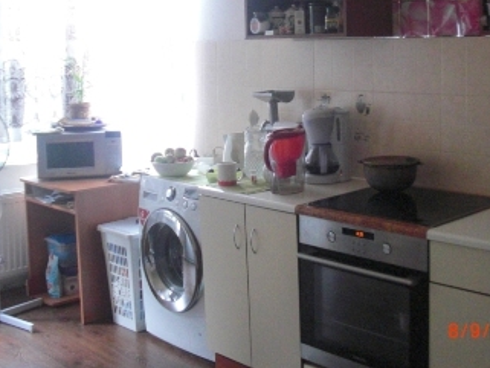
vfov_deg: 25.9
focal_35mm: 56
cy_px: 102
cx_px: 275
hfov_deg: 34.3
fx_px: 793
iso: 400
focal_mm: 6.3
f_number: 2.8
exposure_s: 1/100
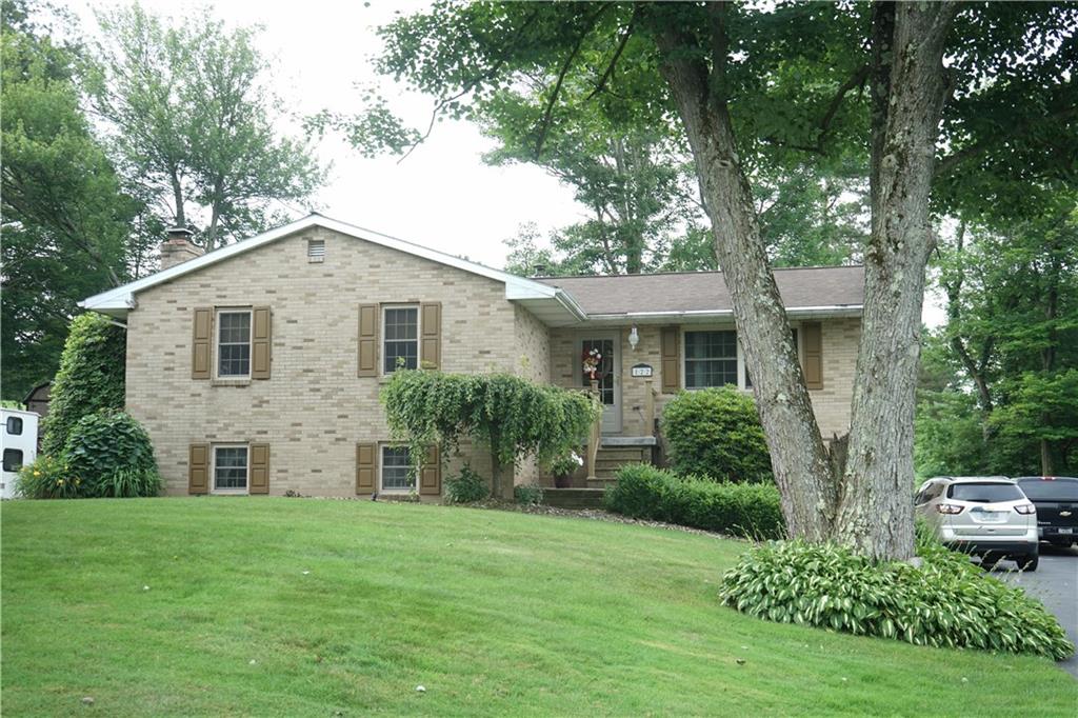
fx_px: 1197
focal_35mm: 40
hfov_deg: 48.5
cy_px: 359
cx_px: 539
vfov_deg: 33.4
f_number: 7.1
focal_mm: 40
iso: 80
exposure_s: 1/40
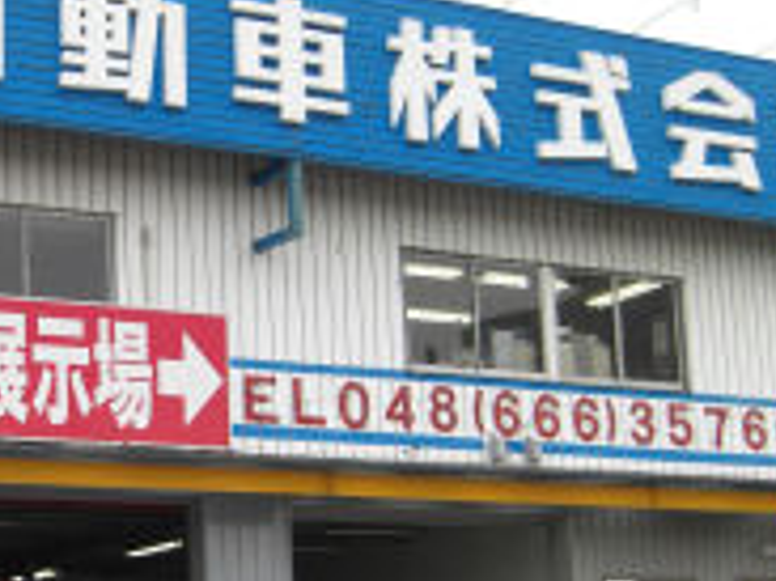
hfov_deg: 23.1
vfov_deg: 17.7
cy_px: 416
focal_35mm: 83
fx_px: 1859
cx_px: 123
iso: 80
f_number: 2.8
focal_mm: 7.9
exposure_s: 1/320
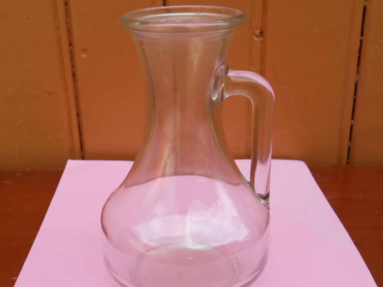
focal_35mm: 46
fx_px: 509
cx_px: 180
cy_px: 164
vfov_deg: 31.5
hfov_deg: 41.2
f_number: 3.9
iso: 80
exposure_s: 1/200
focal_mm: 6.7
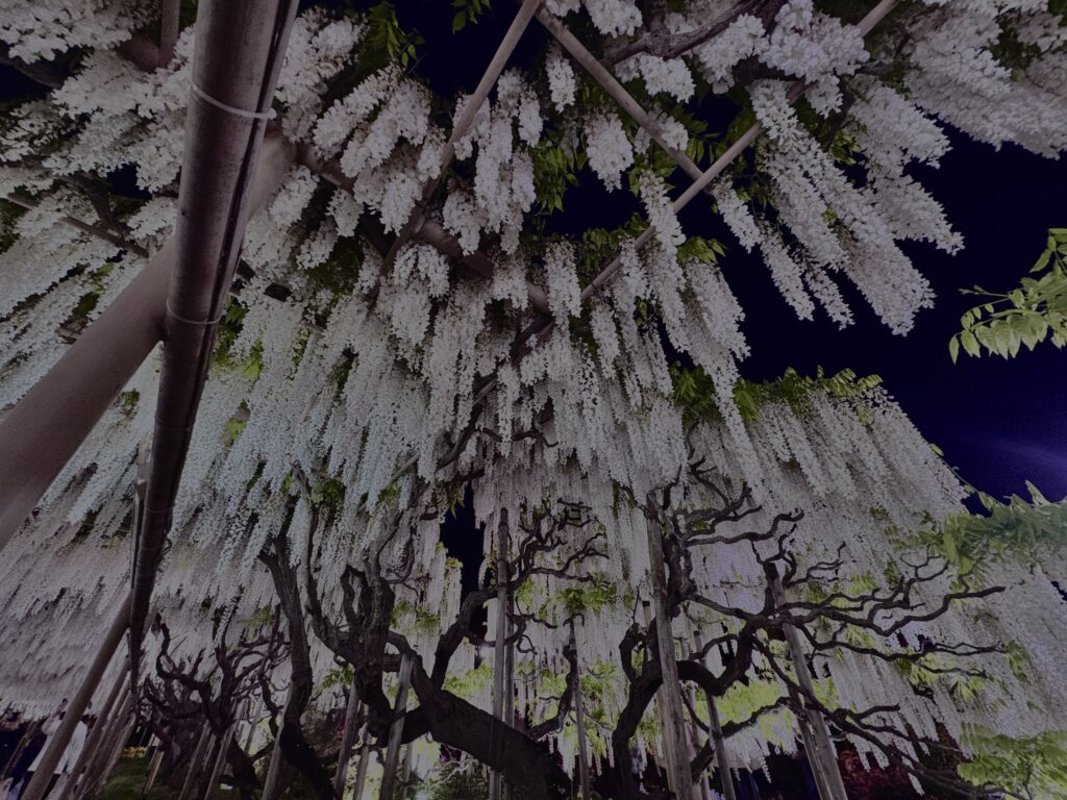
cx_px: 534
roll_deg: +2.1
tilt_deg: +37.7
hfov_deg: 102.1
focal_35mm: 14
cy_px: 400
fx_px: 432
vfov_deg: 85.7
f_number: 2.2
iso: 800
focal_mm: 2.22
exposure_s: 1/50
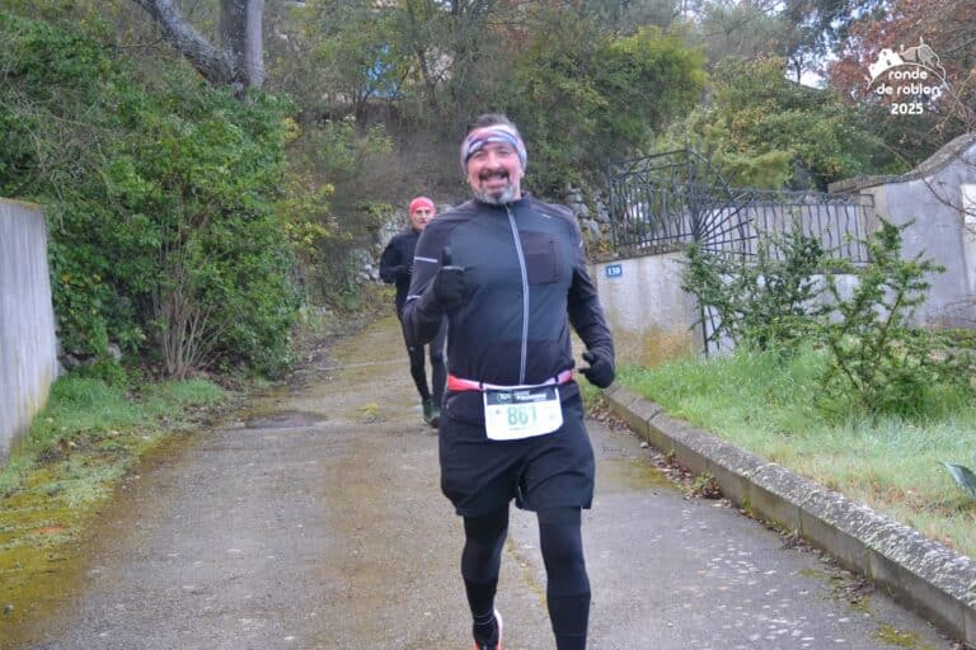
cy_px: 325
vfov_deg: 21.6
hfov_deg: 31.9
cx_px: 488
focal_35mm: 63
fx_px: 1708
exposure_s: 1/500
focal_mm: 42
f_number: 4.5
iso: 1250
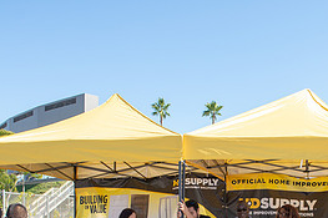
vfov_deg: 24.5
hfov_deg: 37.0
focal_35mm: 53
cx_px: 227
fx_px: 483
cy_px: 210
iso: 250
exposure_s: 1/1250
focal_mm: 24
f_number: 4
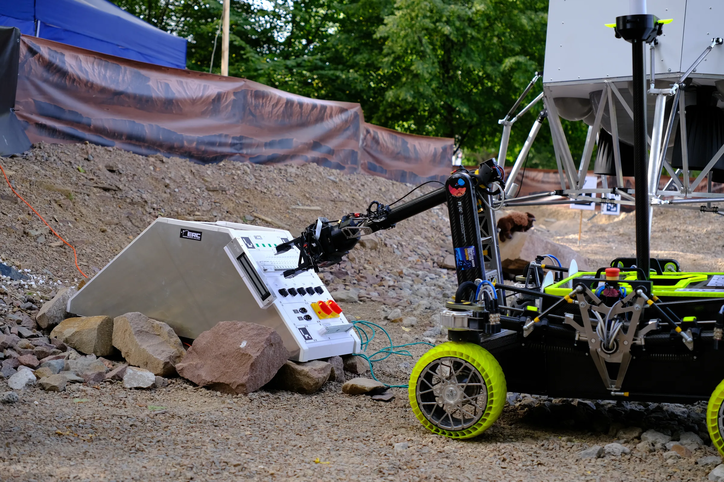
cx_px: 362
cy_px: 241
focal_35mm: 57
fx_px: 1146
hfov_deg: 35.1
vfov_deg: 23.8
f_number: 3.6
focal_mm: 37.8
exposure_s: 1/180
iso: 200
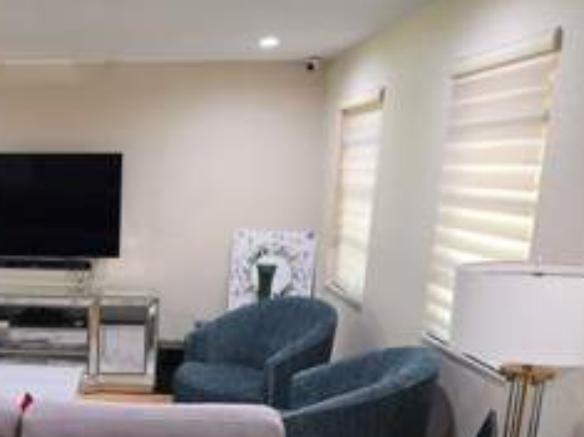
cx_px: 45
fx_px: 793
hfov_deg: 37.5
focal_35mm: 47
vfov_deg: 30.0
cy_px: 358
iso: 800
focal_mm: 6.3
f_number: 1.7
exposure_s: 1/120
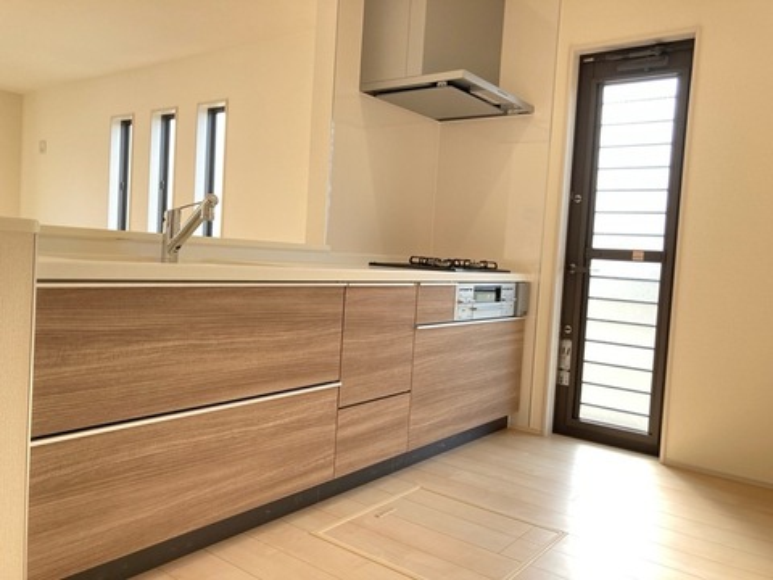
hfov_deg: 63.4
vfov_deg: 49.7
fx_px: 625
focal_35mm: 28
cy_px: 290
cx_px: 386
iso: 80
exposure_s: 1/121
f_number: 1.8
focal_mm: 3.99
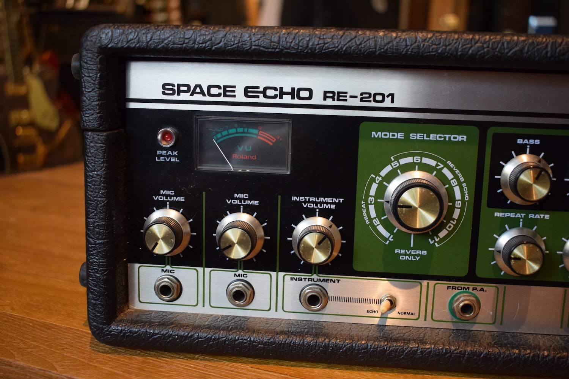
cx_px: 284
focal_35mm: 42
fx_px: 664
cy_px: 190
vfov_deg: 31.9
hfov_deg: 46.4
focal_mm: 28
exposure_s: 1/60
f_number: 4.2
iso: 2200
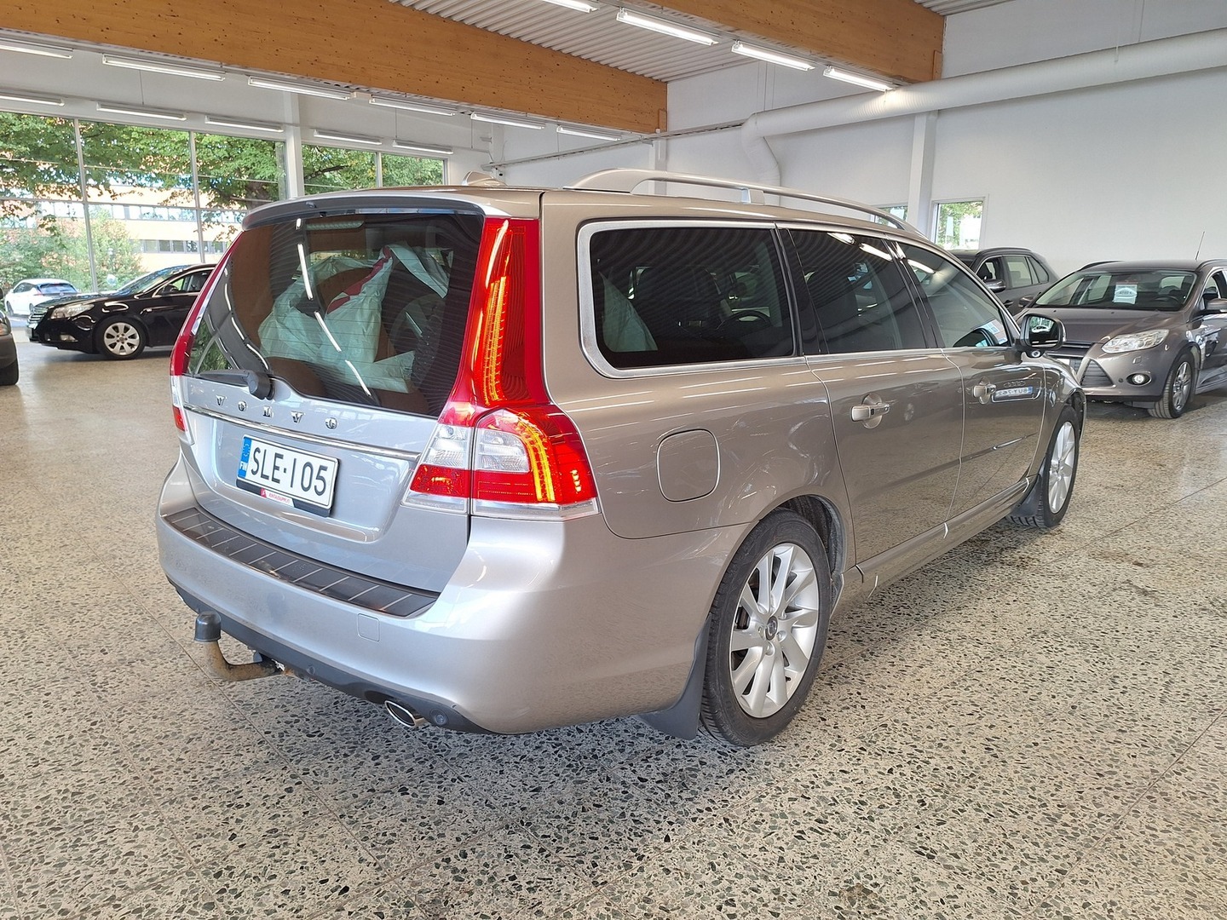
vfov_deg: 58.9
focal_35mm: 23
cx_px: 614
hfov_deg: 73.9
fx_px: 815
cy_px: 460
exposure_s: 1/120
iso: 64
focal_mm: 5.54
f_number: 1.8
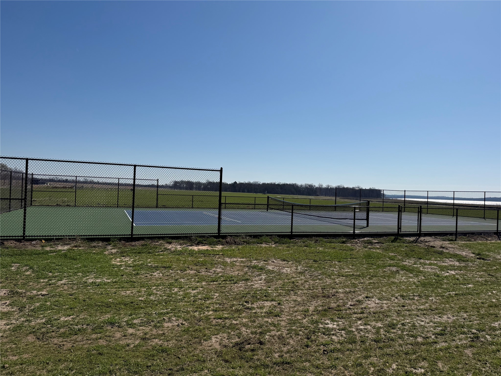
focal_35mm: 24
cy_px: 188
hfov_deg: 71.6
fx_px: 347
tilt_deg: +0.5
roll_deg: -1.9
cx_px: 250
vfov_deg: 56.8
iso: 80
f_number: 1.78
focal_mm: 6.76
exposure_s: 1/14286
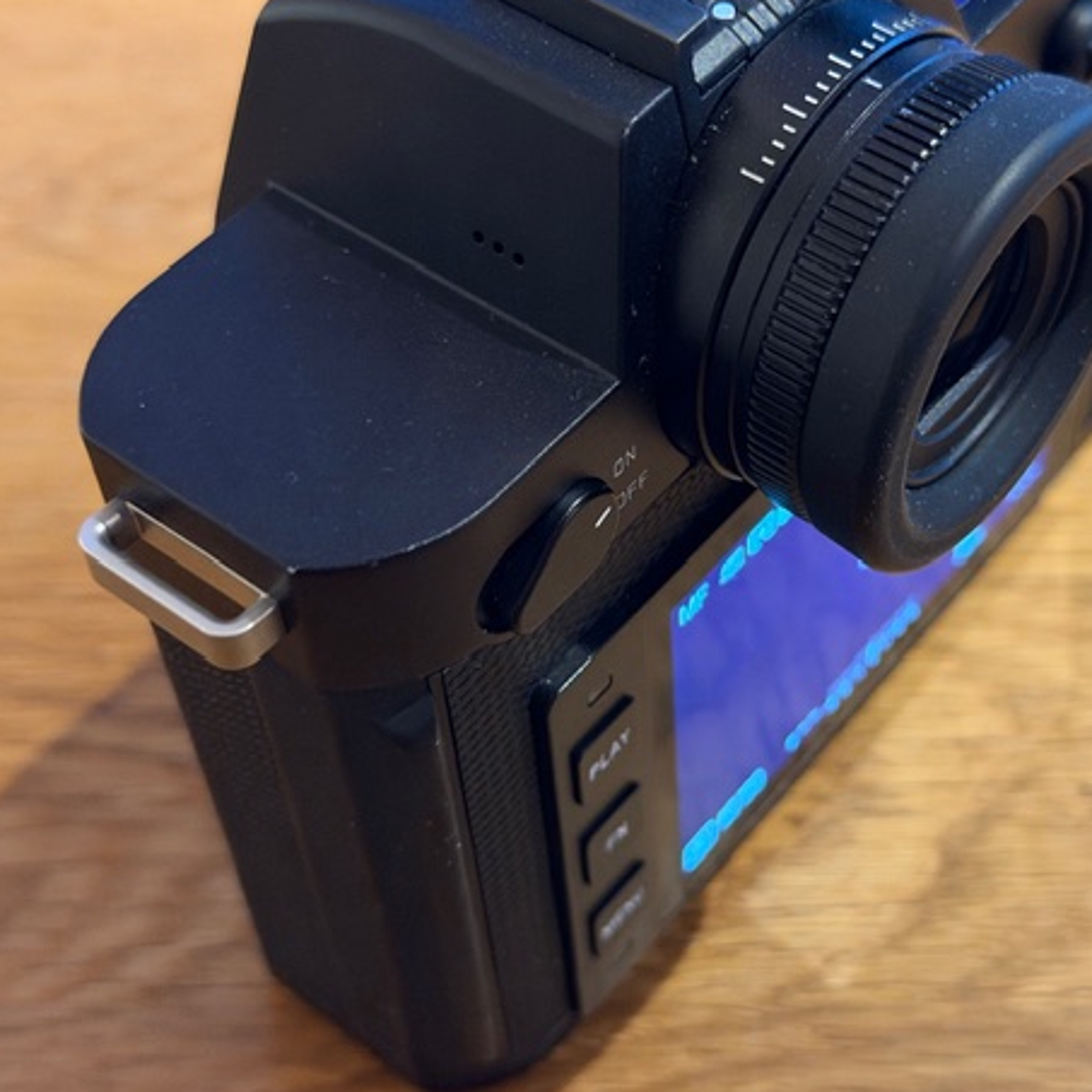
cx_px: 641
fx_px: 2141
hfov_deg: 28.6
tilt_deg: -51.8
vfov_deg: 28.6
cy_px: 562
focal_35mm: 60
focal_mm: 6.76
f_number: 1.78
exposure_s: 1/23
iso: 800
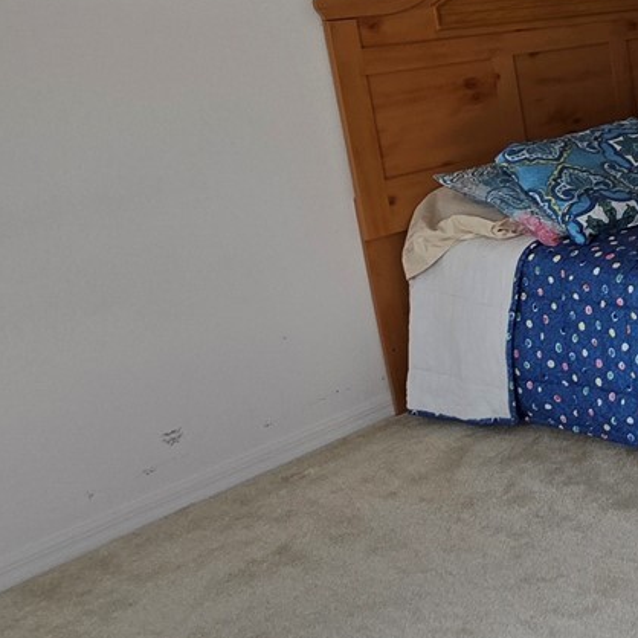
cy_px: 160
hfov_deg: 24.4
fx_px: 917
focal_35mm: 44
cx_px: 1061
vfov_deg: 37.4
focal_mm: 2.2
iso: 20
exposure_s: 1/120
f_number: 1.9
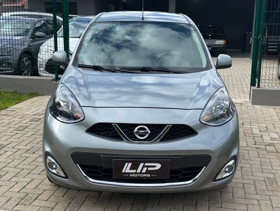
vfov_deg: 30.3
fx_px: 389
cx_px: 140
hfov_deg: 39.6
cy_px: 106
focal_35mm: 48
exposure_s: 1/1848
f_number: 1.78
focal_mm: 6.86
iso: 64
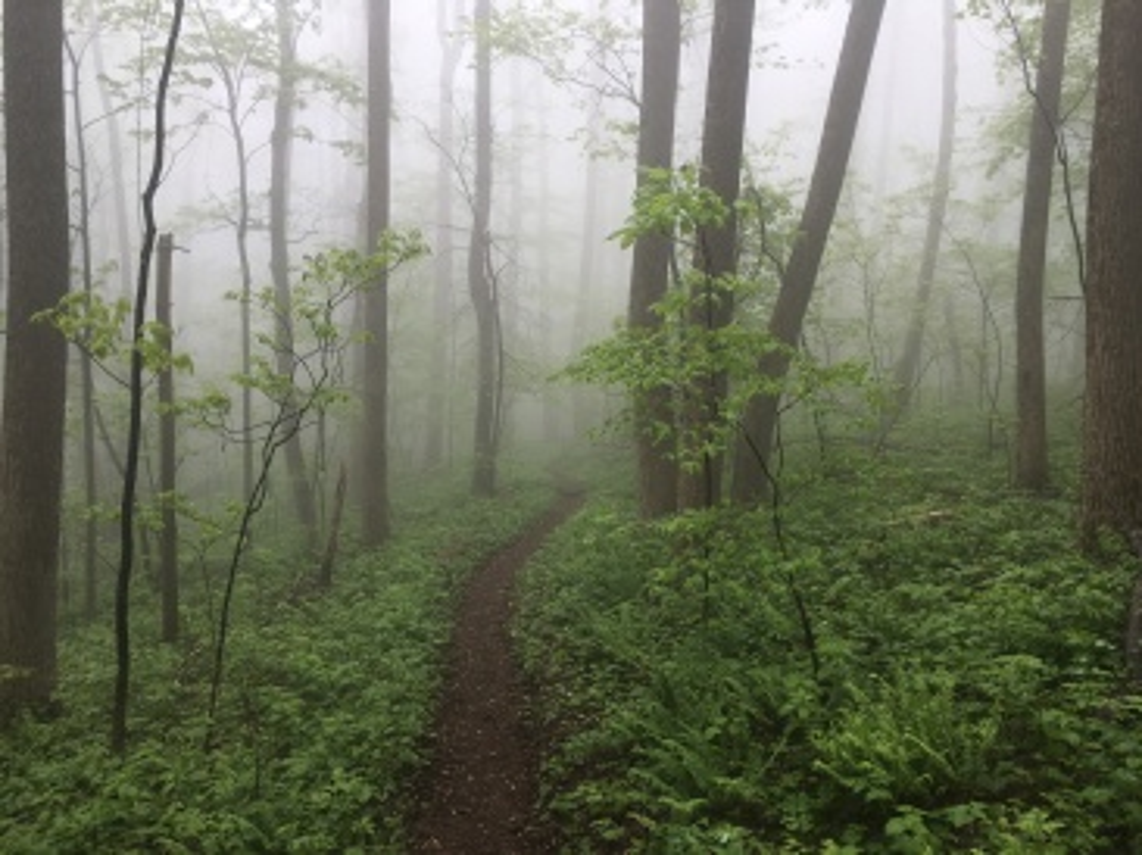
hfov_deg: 61.7
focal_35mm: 29
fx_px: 956
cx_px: 571
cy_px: 428
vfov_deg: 48.2
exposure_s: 1/181
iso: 25
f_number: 2.2
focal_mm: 4.15
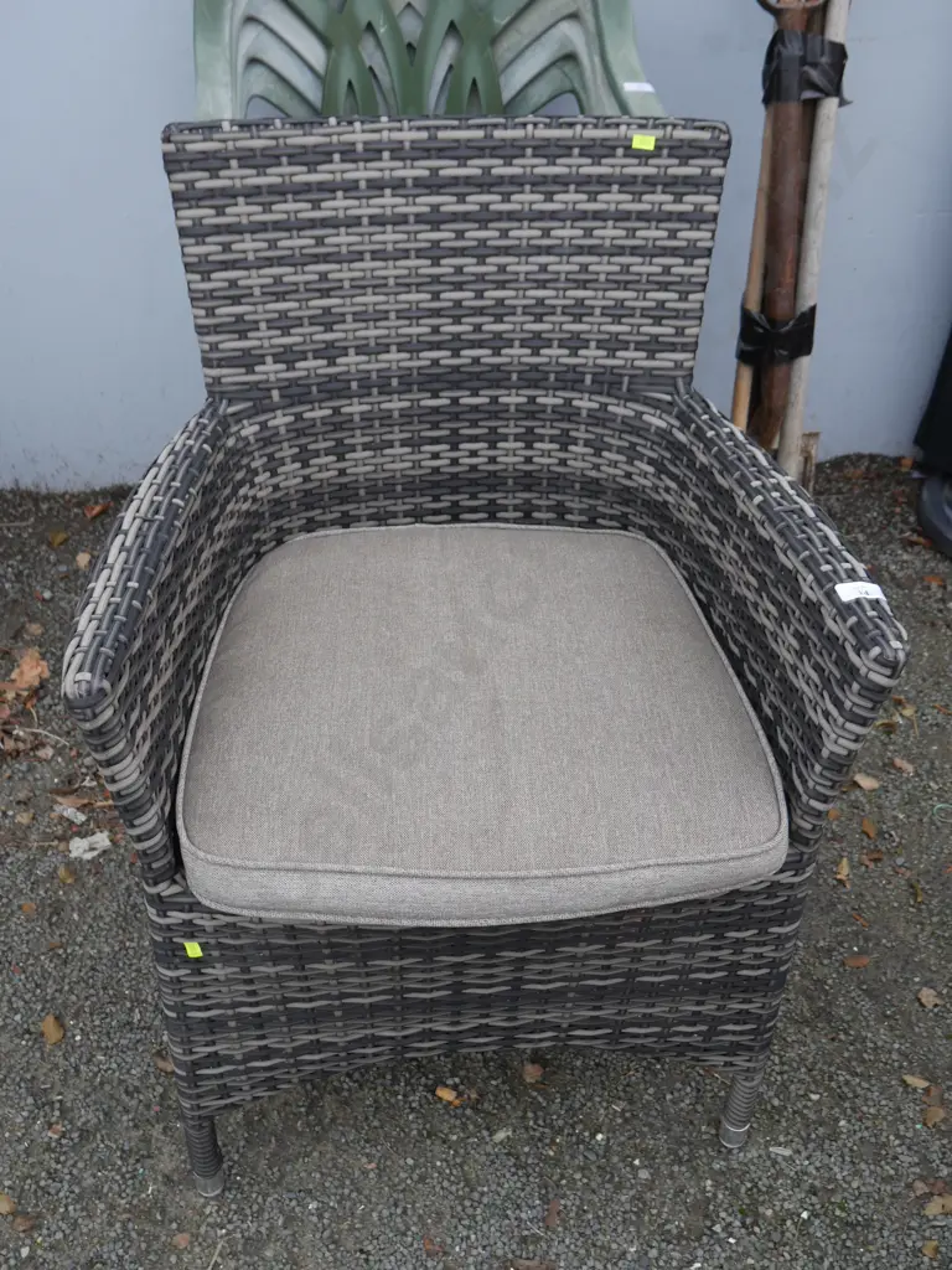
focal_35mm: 38
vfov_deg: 49.0
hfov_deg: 37.7
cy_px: 635
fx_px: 1393
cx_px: 476
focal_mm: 19
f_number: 5
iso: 200
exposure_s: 1/160
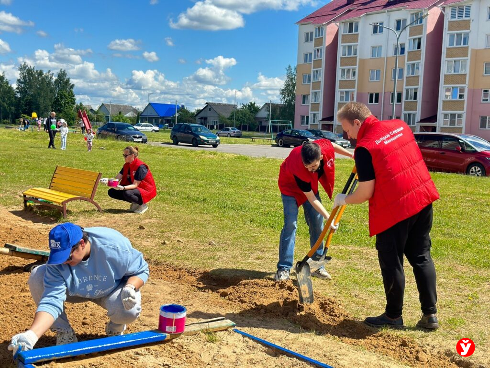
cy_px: 184
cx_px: 245
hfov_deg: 39.7
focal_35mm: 48
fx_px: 679
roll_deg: -2.6
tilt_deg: -4.5
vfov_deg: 30.3
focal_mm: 6.86
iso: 100
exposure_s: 1/2114
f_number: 1.78
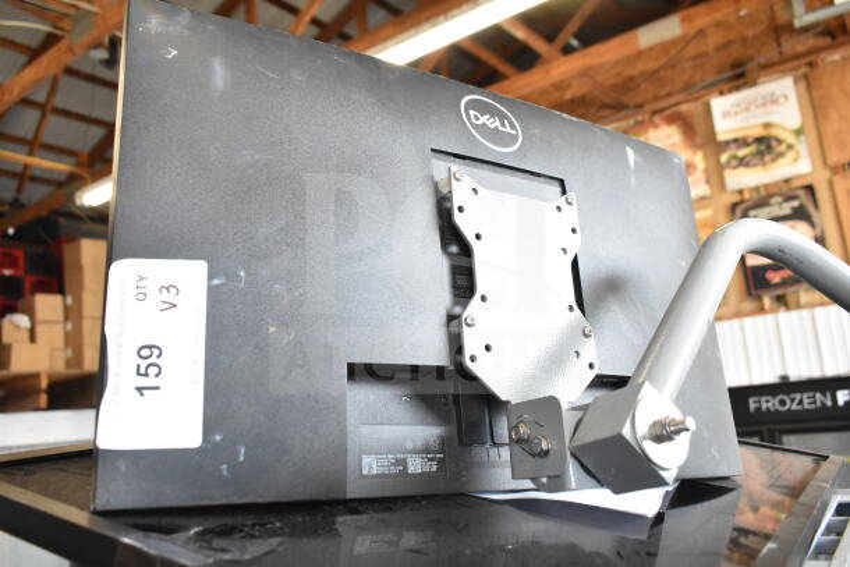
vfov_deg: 41.7
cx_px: 425
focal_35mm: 32
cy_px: 284
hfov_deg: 59.5
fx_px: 744
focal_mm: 21
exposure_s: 1/125
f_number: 5.6
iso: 1600
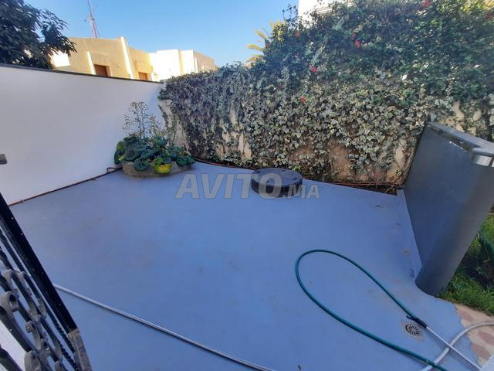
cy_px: 186
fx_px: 186
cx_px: 247
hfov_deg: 106.2
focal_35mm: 13
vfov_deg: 89.9
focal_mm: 1.74
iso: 40
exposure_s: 1/183
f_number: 2.2
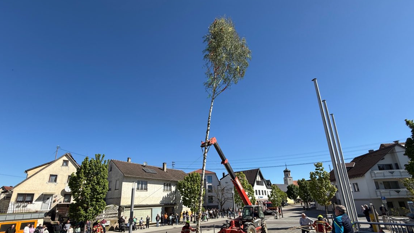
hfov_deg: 99.4
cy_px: 154
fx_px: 176
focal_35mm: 16
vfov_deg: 65.4
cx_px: 203
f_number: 2.2
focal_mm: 2.22
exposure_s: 1/2092
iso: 50
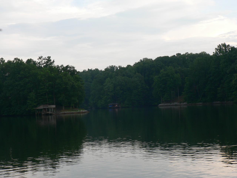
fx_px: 500
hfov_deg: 26.7
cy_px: 89
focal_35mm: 73
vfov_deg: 20.2
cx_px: 118
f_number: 4
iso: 80
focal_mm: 12.2
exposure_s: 1/160
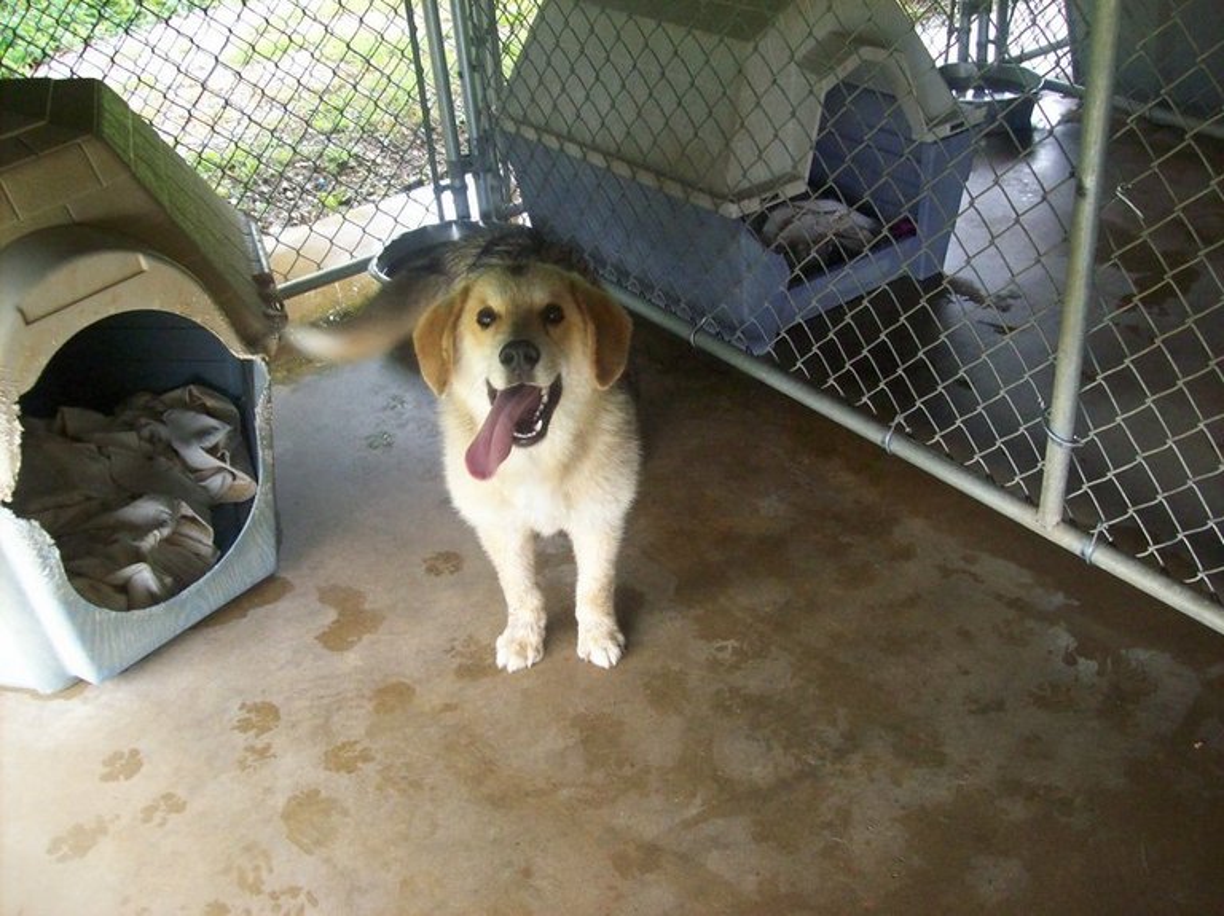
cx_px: 612
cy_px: 458
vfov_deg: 39.6
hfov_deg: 51.4
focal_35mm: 36
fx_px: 1272
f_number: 2.7
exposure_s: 1/117
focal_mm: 6
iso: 200
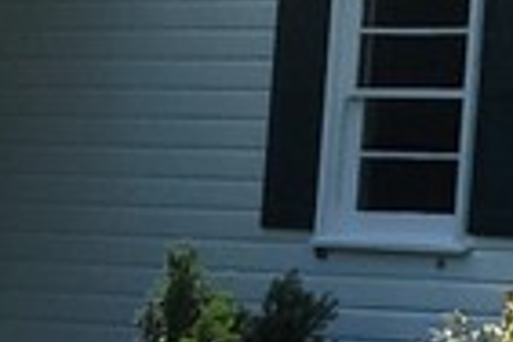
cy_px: -171
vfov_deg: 6.9
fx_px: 2807
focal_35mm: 197
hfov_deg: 8.0
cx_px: 1823
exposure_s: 1/3134
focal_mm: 5.4
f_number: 1.8
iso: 40
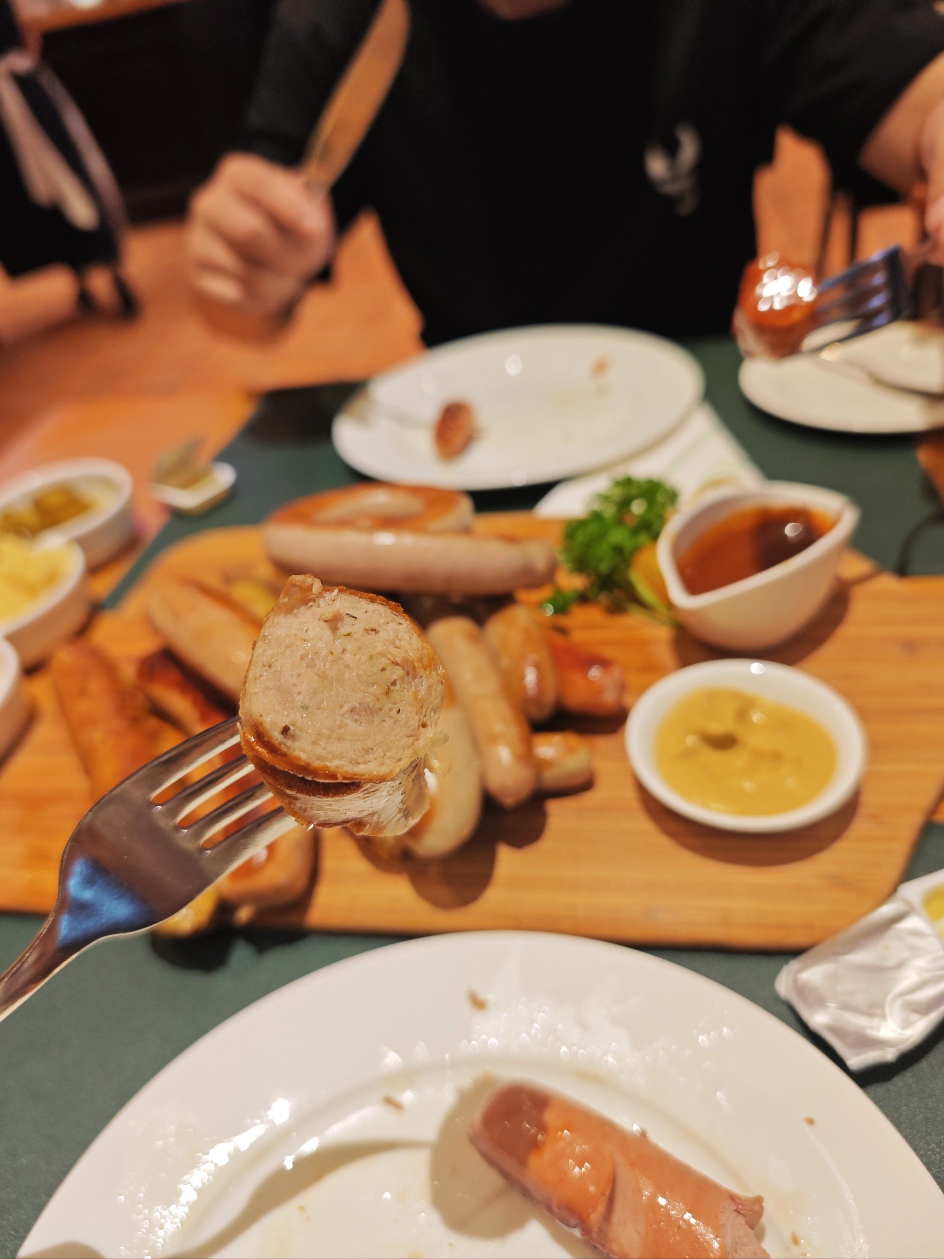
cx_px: 472
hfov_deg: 58.9
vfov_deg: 73.9
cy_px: 630
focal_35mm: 23
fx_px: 836
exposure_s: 1/50
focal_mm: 6.55
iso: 200
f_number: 1.6
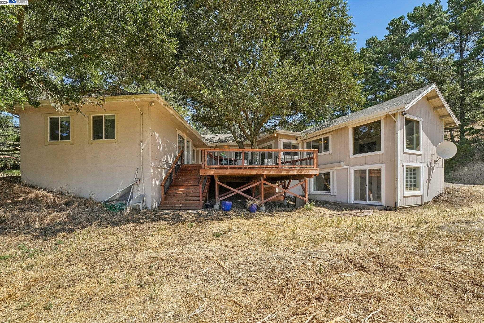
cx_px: 242
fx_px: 188
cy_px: 162
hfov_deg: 104.3
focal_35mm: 14
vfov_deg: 81.2
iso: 800
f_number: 8
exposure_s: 1/1000
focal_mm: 14
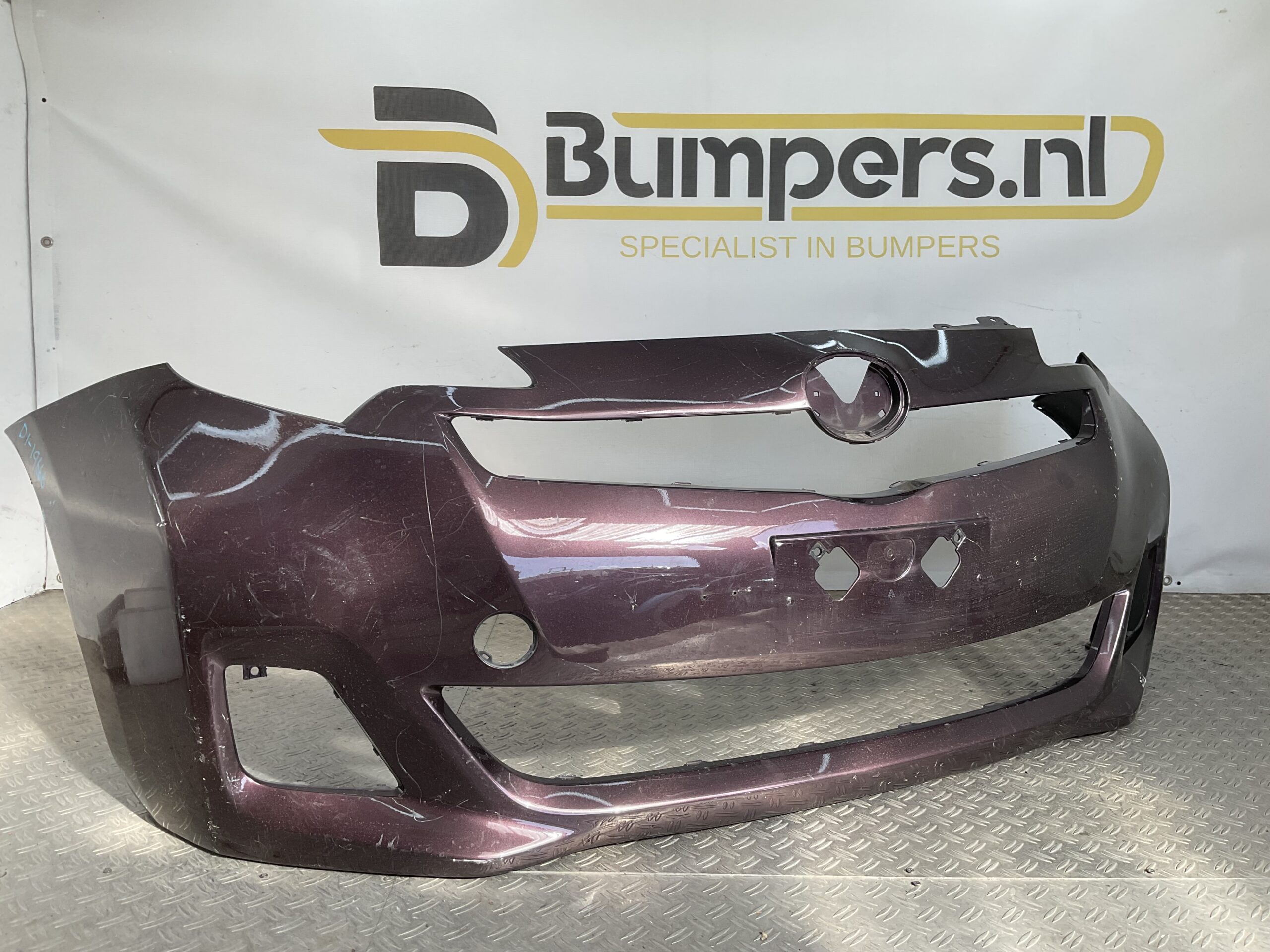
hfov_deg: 61.7
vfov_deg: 48.2
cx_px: 635
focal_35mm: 29
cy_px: 476
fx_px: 1064
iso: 16
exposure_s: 1/322
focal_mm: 3
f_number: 1.8
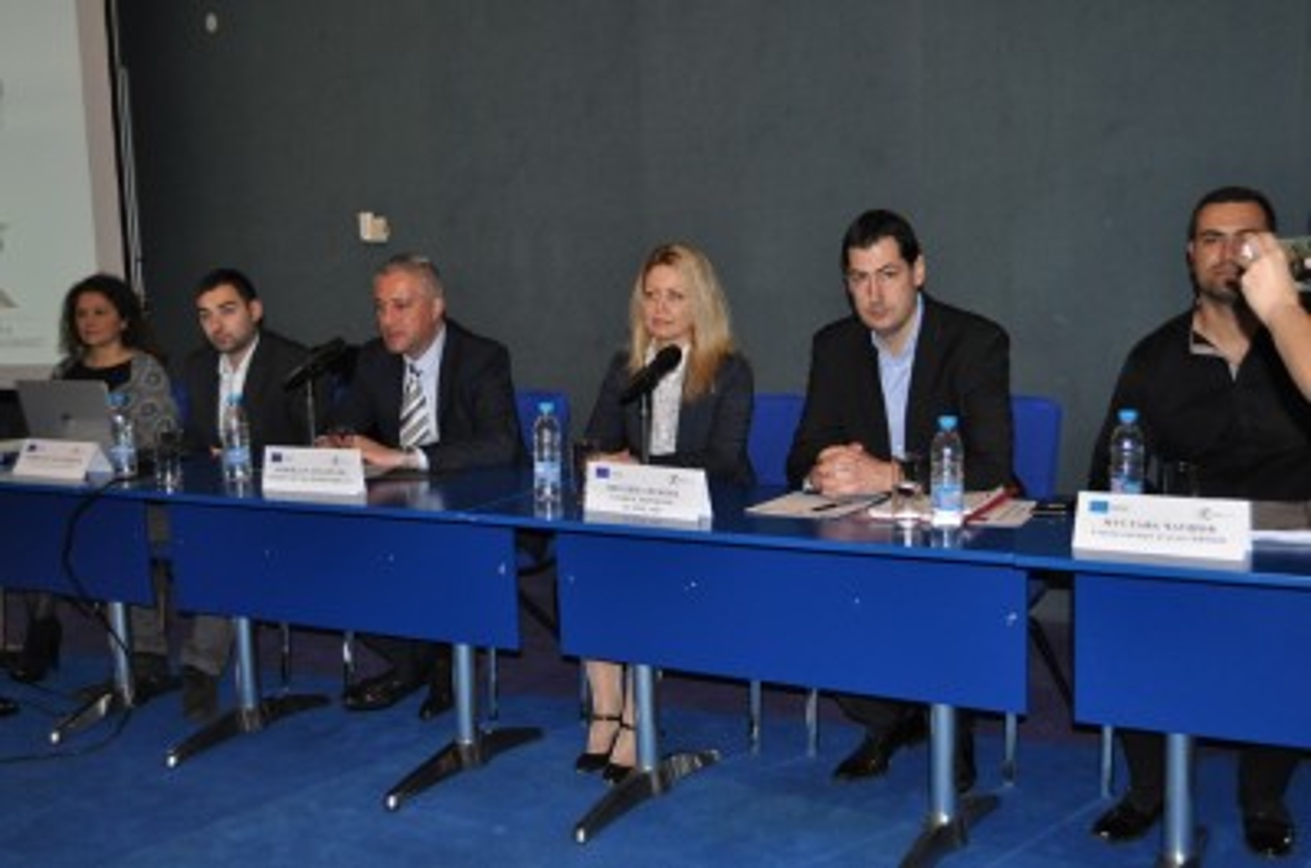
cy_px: 434
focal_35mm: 39
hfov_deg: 49.6
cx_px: 656
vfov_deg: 34.1
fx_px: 1417
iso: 800
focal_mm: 26
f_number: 4
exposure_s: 1/60
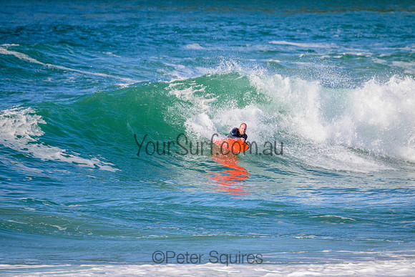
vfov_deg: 1.7
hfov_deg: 2.6
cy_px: 138
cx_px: 208
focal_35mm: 800
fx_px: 9224
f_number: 11
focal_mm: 800
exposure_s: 1/2000
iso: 1800
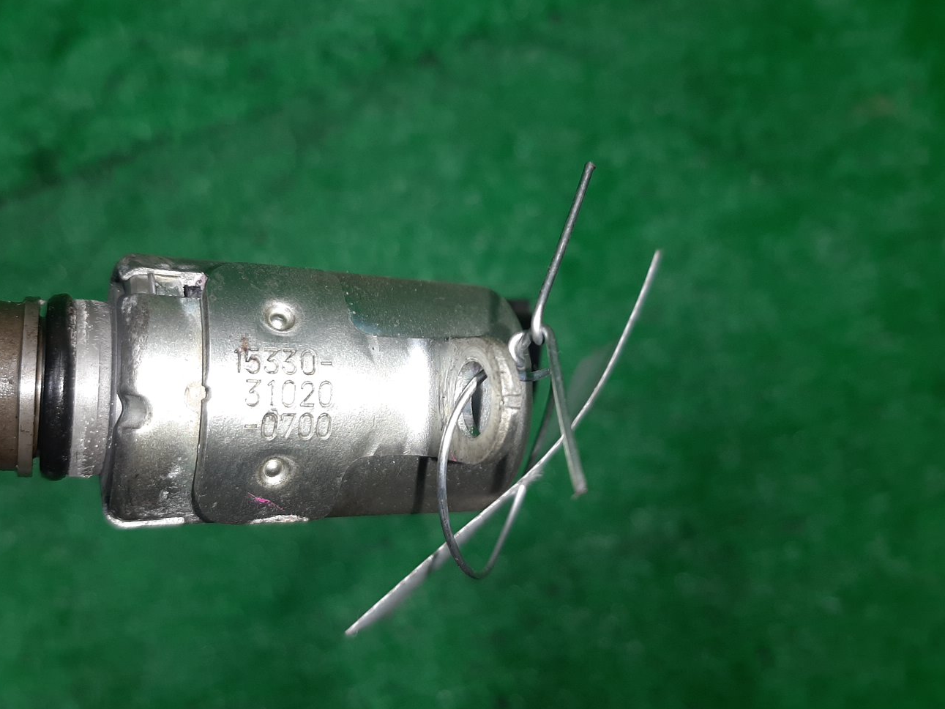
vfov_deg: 48.2
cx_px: 447
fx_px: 792
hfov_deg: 61.6
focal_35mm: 29
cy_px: 353
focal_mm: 3.93
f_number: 1.7
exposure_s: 1/50
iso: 40
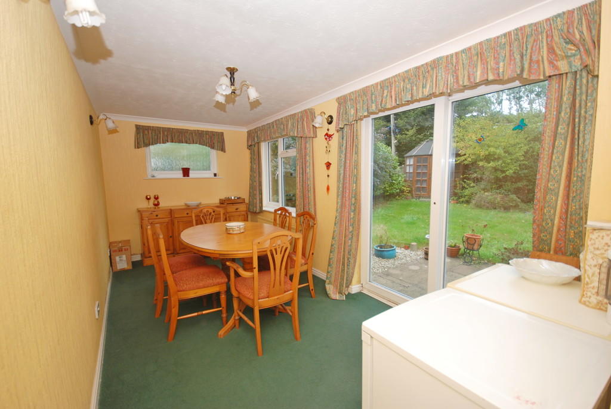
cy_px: 204
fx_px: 255
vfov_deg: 77.5
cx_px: 306
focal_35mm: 15
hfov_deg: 100.3
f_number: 4
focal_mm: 10
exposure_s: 1/60
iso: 160
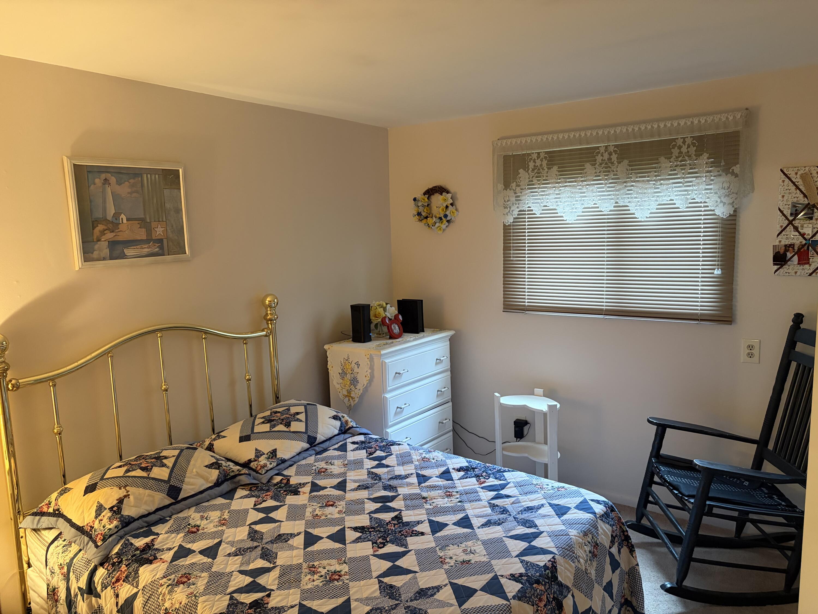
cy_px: 307
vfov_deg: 53.1
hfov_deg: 67.3
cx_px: 409
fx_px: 614
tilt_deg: -6.9
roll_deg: +2.6
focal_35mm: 26
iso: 320
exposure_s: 1/60
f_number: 1.6
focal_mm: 5.96
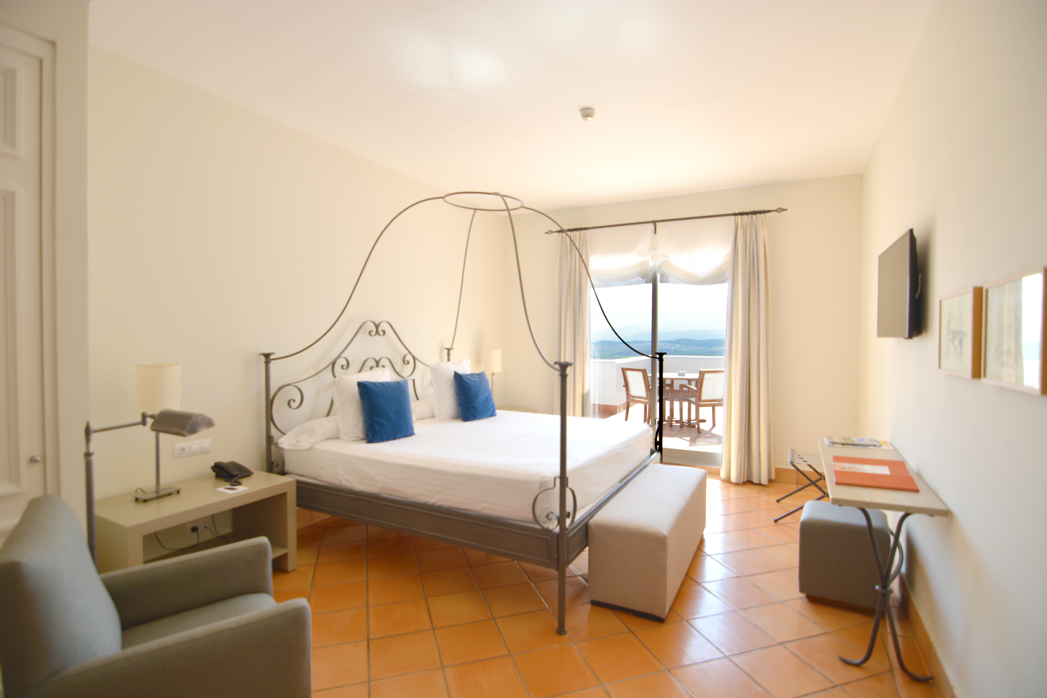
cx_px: 524
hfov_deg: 95.0
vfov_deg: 72.1
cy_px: 349
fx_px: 480
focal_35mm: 16
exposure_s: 1/2000
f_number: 3.2
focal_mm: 11
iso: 280
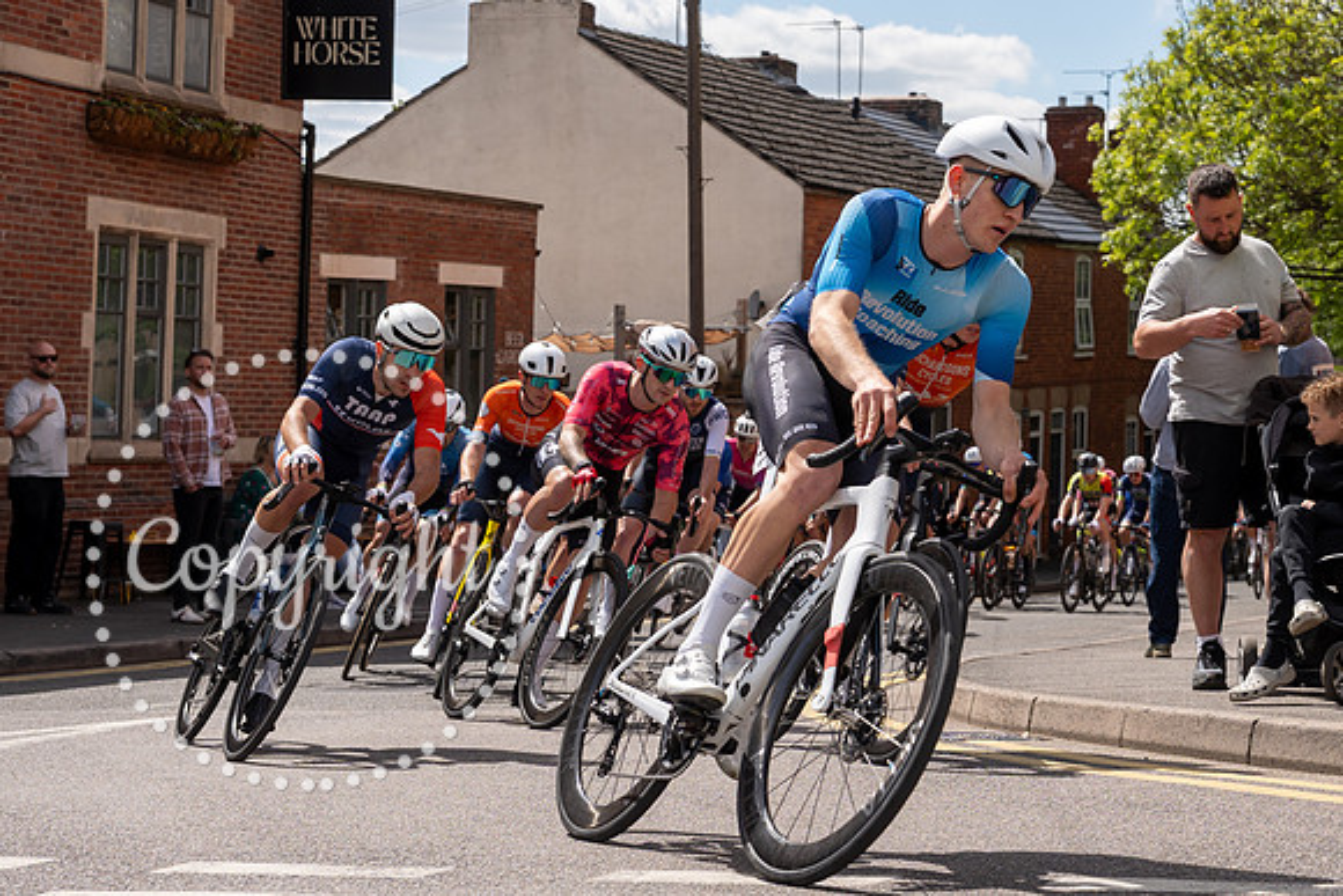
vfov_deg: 17.6
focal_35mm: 78
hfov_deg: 26.0
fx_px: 2896
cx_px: 876
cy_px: 356
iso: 125
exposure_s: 1/1000
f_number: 5
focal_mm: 44
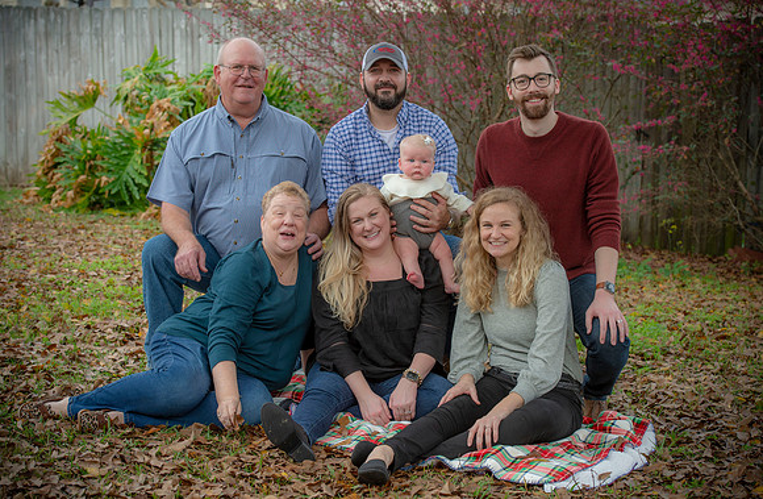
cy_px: 246
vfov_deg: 17.1
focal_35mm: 79
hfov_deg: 26.0
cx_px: 382
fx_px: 1656
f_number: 5.6
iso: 160
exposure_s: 1/200
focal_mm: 78
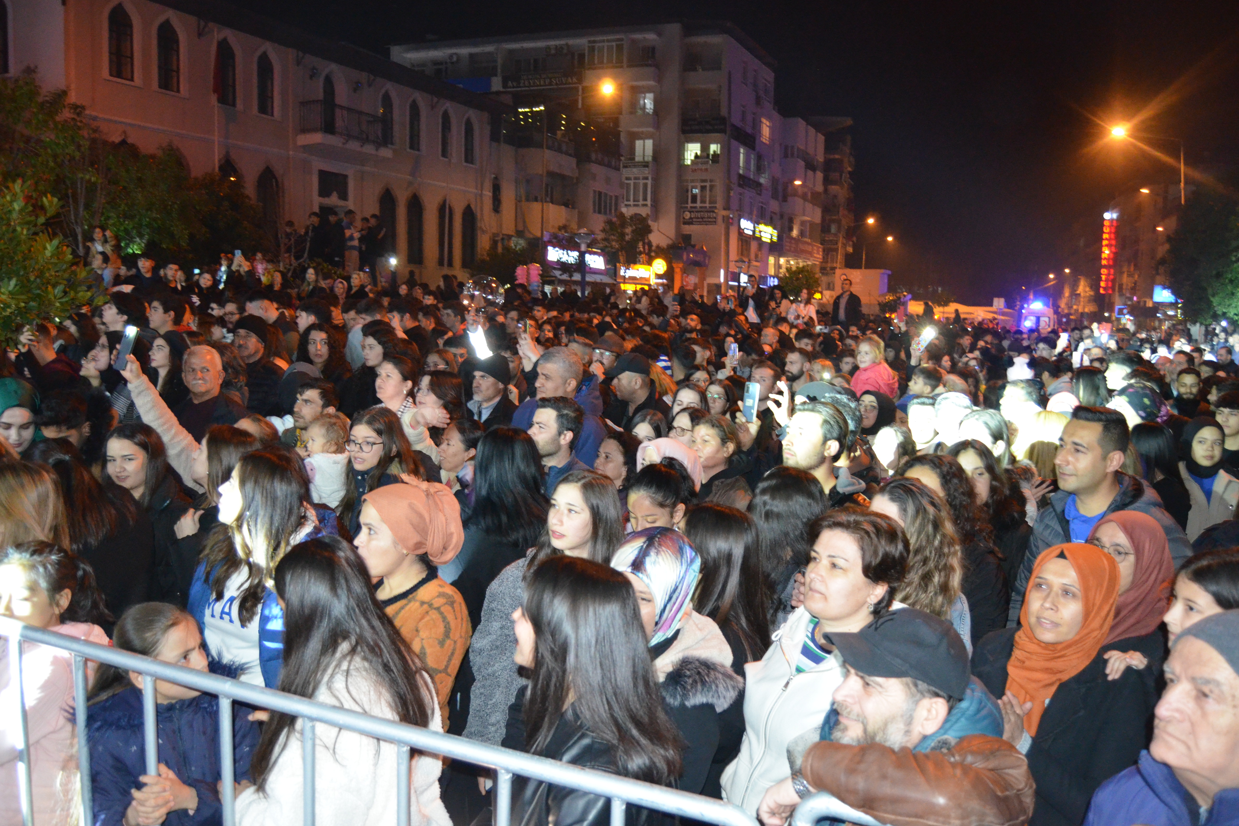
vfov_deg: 46.4
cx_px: 626
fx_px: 964
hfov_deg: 65.5
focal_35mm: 28
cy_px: 418
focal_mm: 18
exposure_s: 1/60
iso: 3200
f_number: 3.5
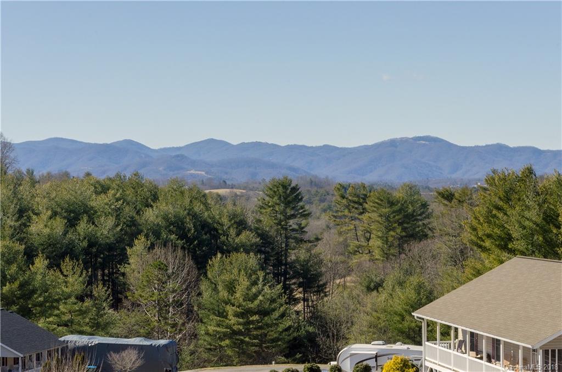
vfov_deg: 13.7
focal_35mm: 99
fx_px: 1541
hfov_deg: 20.7
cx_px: 281
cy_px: 186
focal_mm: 66
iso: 400
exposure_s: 1/320
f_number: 16
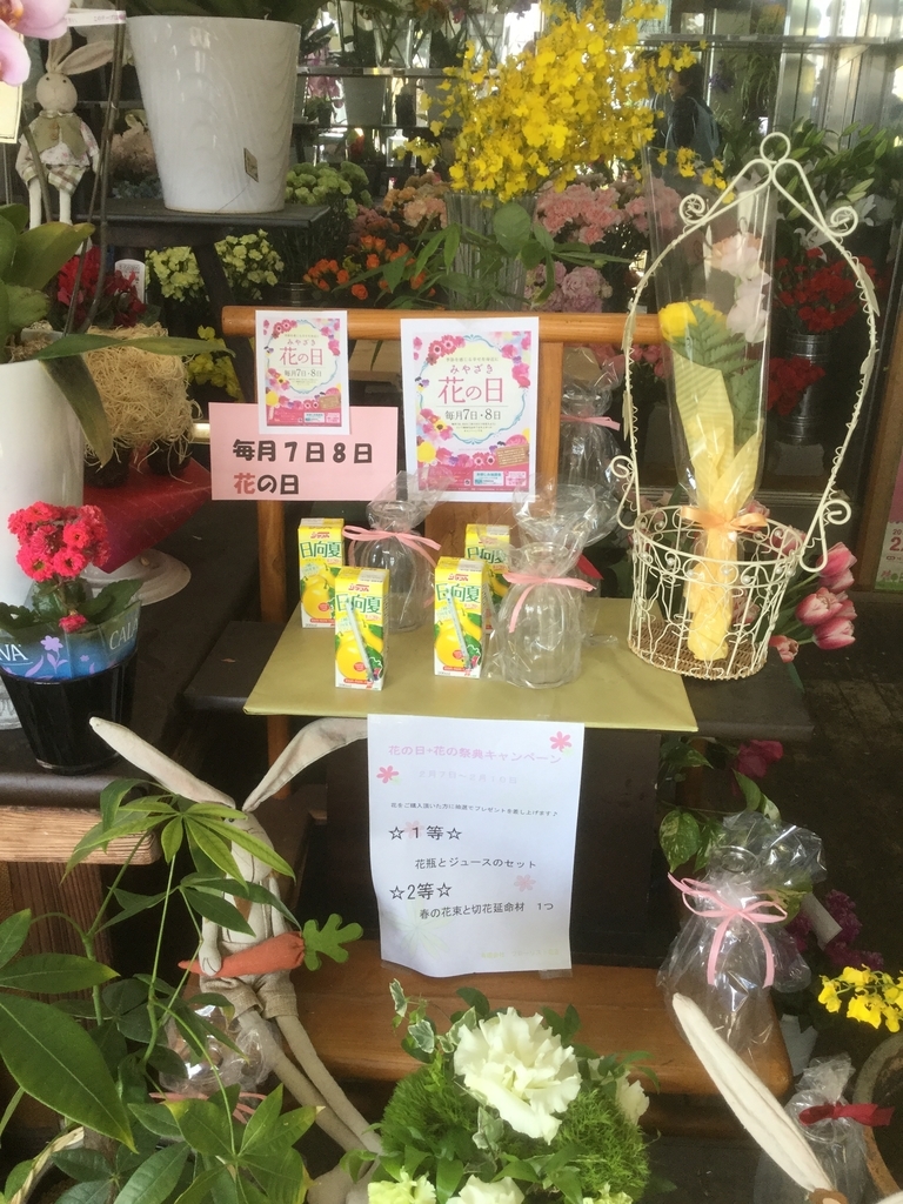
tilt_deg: -24.4
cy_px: 602
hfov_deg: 45.4
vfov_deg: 58.4
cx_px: 452
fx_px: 1078
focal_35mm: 31
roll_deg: -1.6
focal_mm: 3.3
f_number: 2.4
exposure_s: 1/40
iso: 25
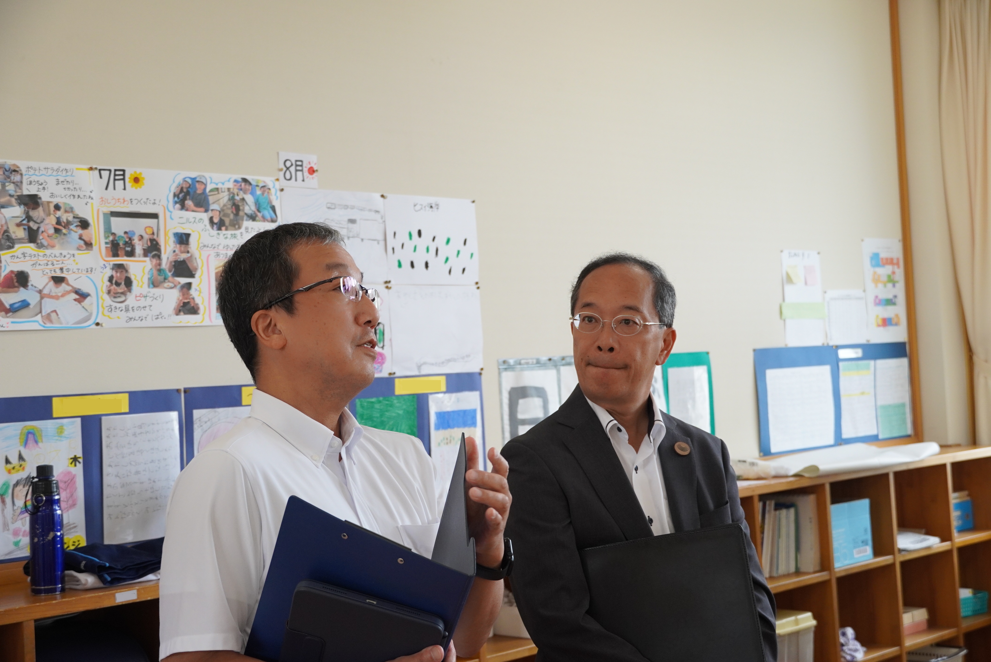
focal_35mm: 52
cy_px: 331
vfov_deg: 25.8
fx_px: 1446
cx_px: 496
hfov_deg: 37.8
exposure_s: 1/160
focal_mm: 35
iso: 800
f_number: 4.5
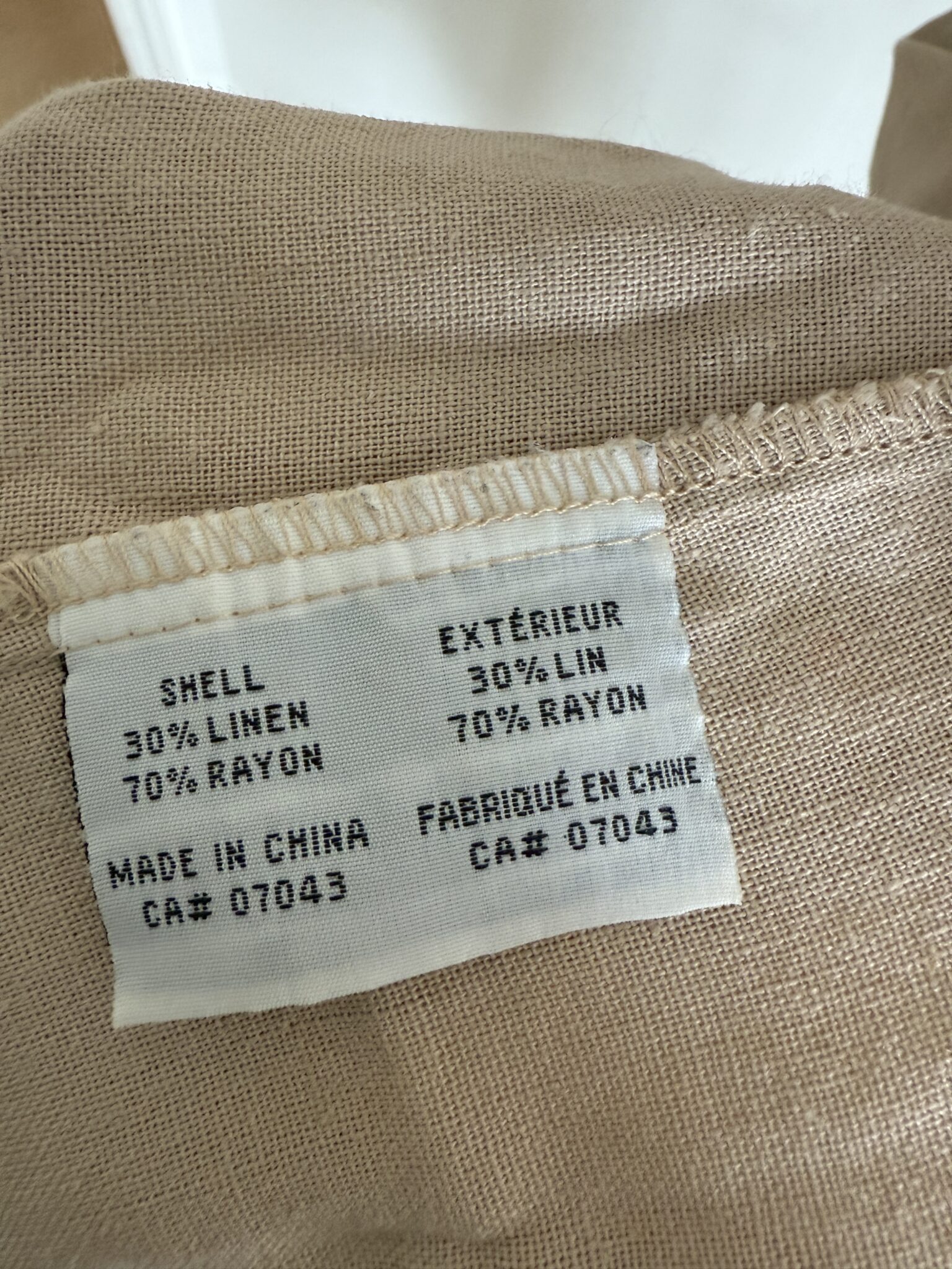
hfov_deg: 56.8
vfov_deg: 71.6
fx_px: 880
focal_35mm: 24
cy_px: 634
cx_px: 476
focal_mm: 2.22
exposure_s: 1/60
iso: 400
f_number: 2.2
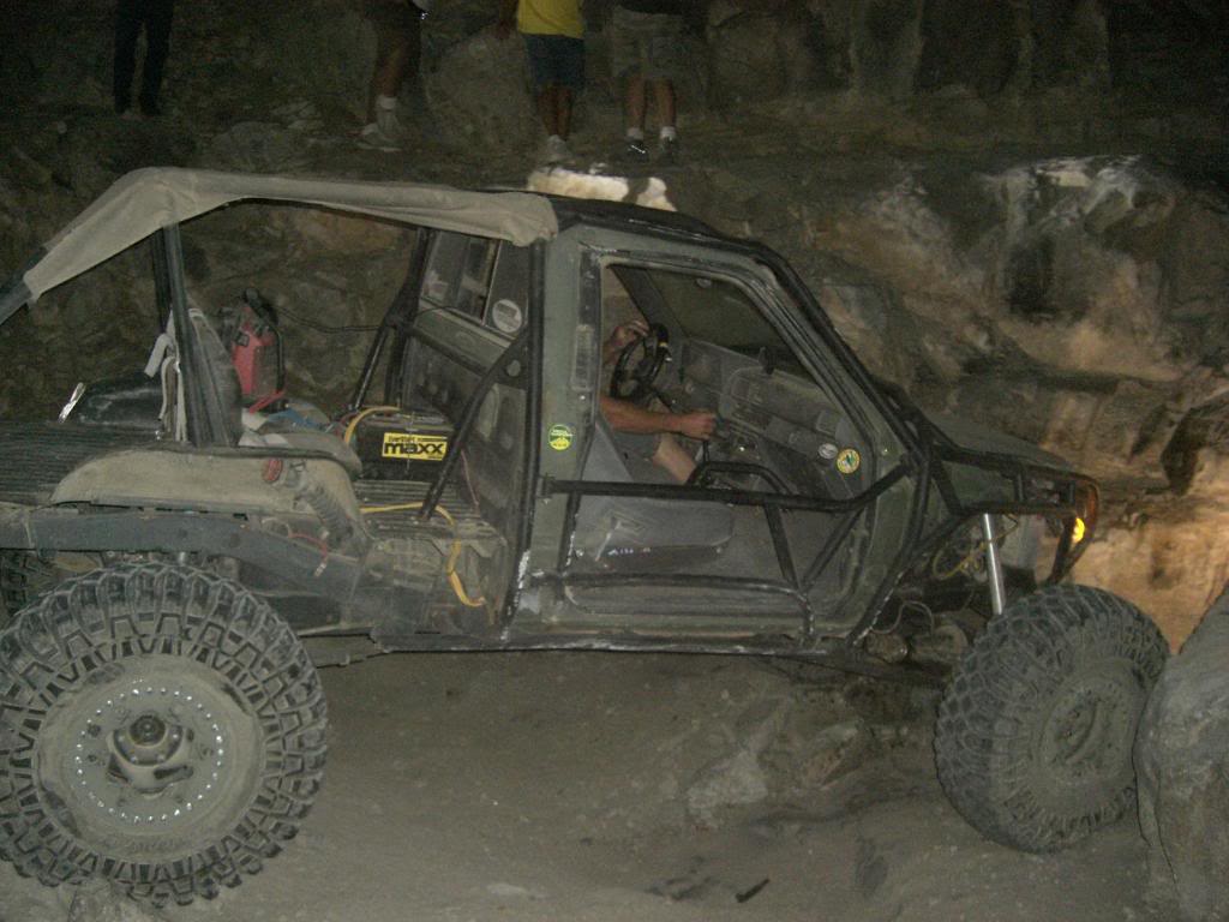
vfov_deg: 37.7
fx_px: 1349
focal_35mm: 38
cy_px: 461
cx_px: 614
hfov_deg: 49.0
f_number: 2.7
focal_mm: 6.2
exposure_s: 1/60
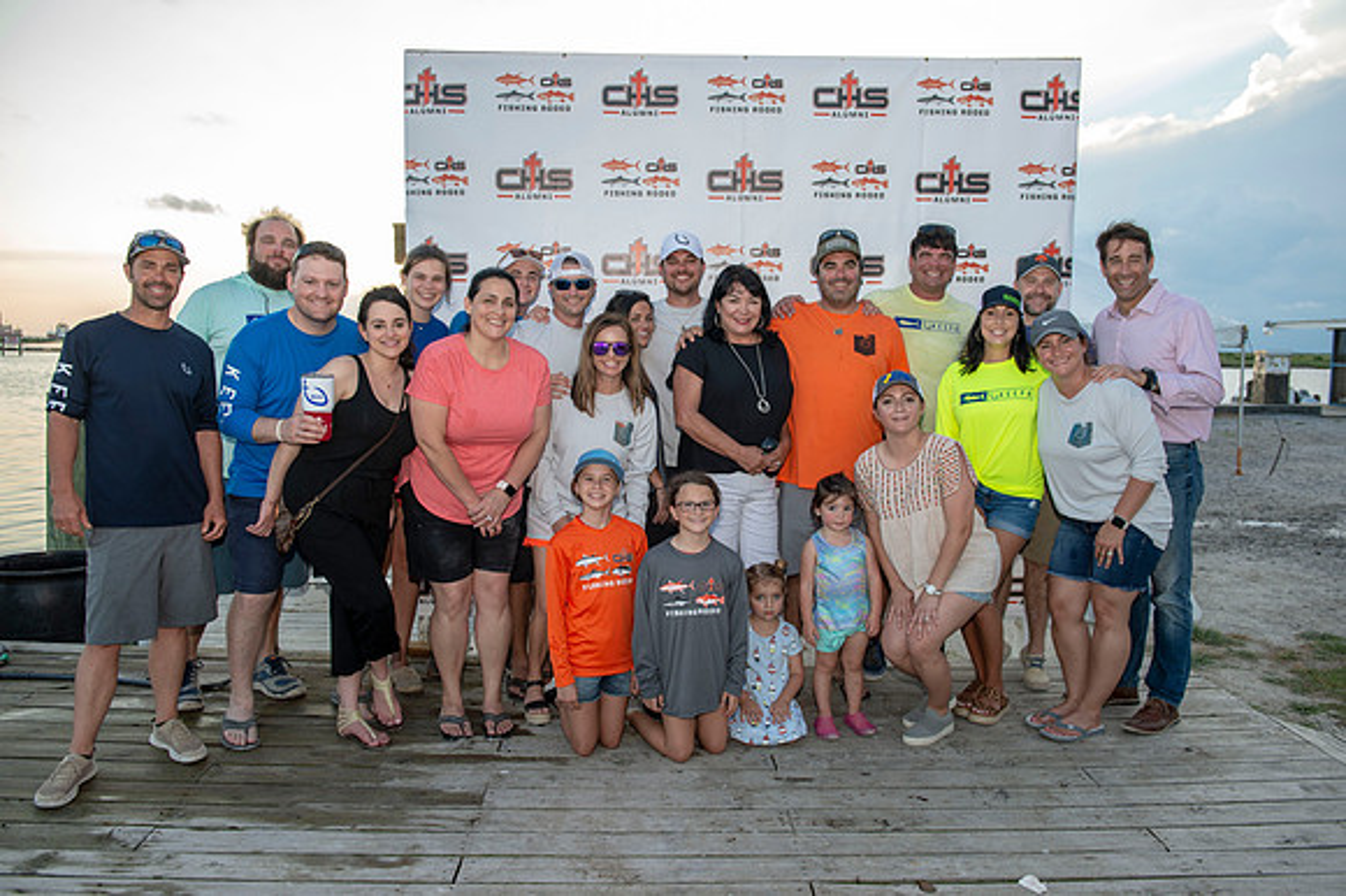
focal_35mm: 28
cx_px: 673
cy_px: 448
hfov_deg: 65.5
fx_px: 1046
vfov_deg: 46.4
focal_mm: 28
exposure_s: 1/160
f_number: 4.5
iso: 200
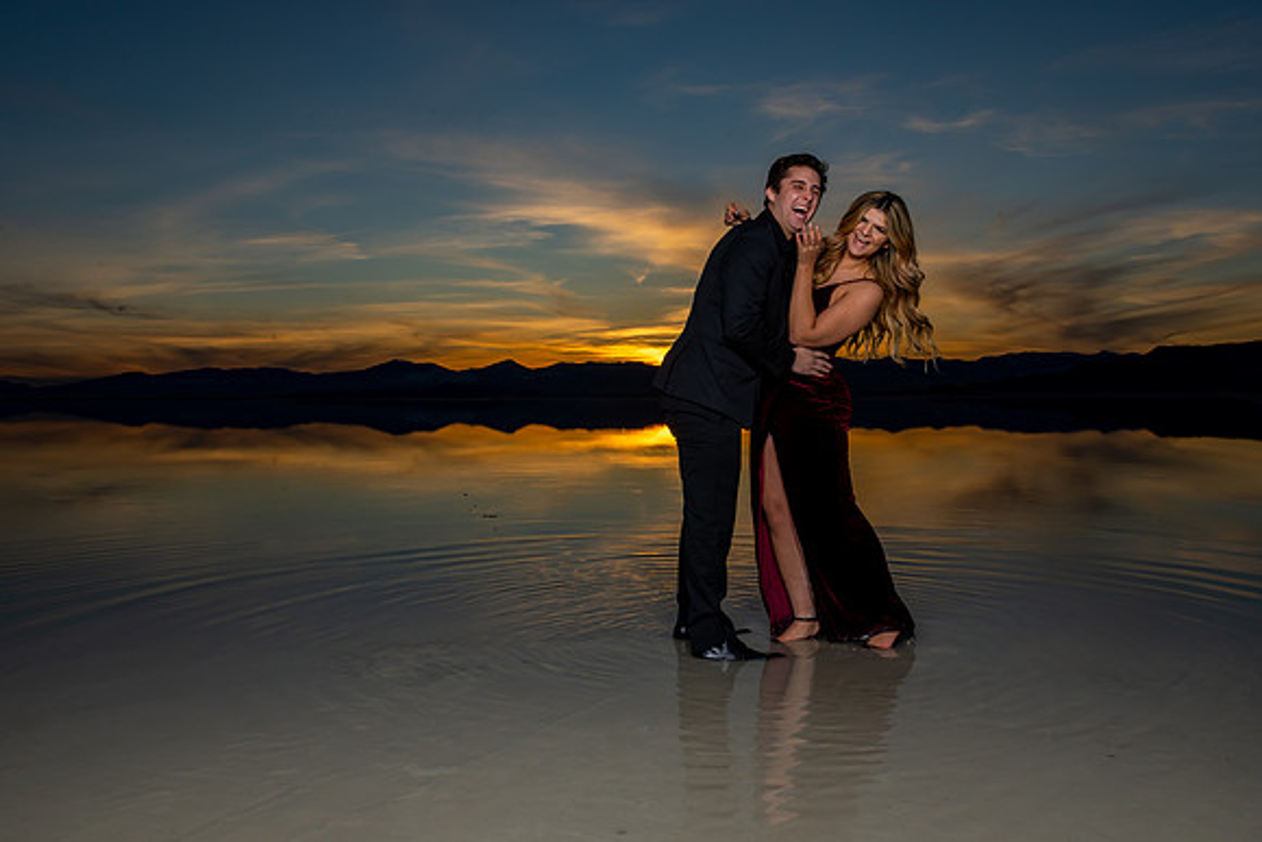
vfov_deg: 41.8
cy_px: 388
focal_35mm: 31
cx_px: 631
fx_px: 1102
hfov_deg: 59.6
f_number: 18
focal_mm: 27
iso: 200
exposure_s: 1/200
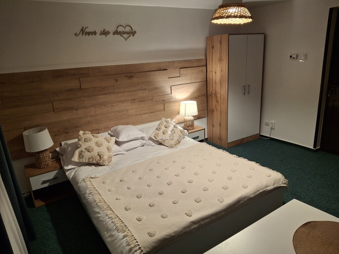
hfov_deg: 69.4
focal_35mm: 25
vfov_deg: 54.9
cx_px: 170
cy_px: 127
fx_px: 245
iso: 250
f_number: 1.8
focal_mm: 4.69
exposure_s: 1/50
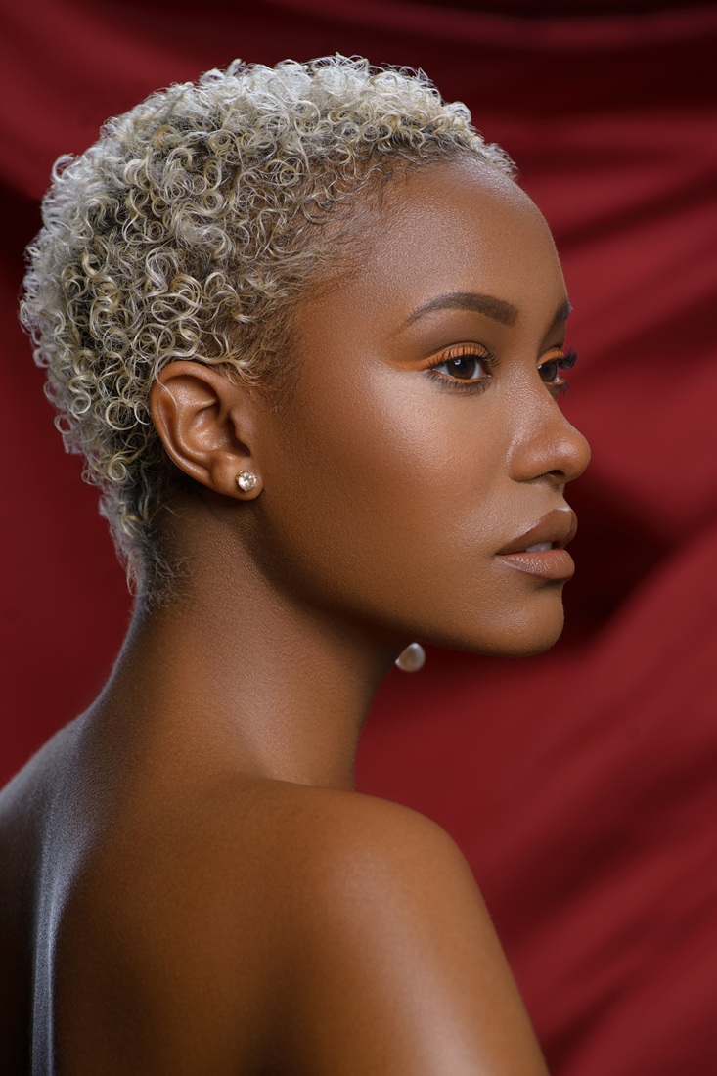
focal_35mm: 100
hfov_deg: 13.7
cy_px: 538
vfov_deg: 20.4
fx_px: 2988
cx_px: 358
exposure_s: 1/160
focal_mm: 100
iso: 200
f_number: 6.3
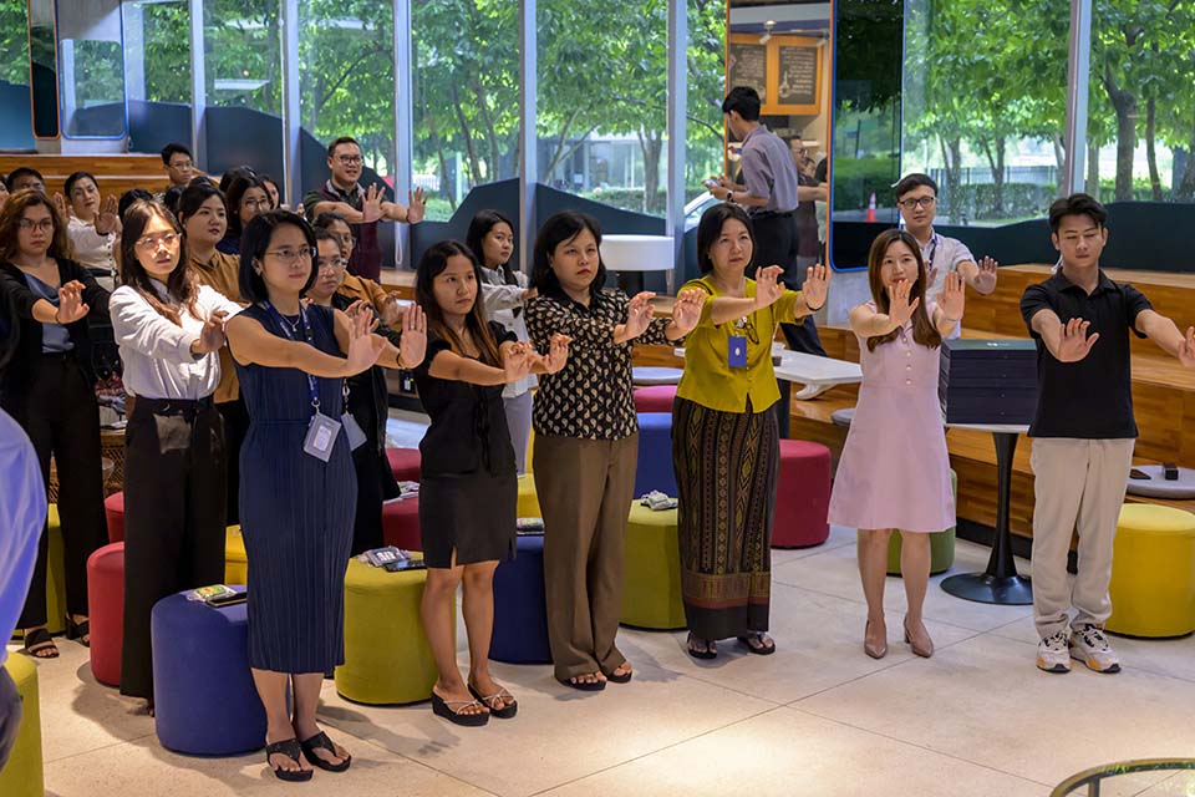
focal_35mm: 48
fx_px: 1593
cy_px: 398
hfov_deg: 41.1
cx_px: 598
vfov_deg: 28.1
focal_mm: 48
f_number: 4
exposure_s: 1/200
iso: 4000
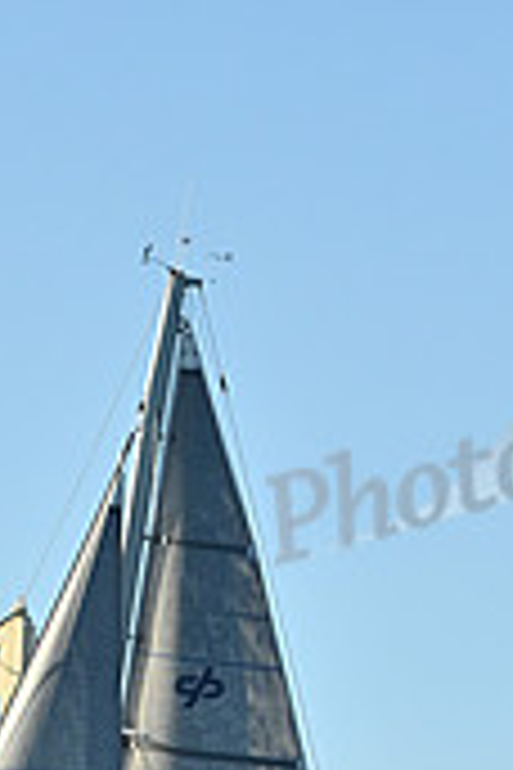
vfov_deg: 6.0
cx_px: 34
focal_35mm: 339
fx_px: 7246
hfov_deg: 4.1
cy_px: 1162
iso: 800
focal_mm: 100
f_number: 9
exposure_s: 1/1250
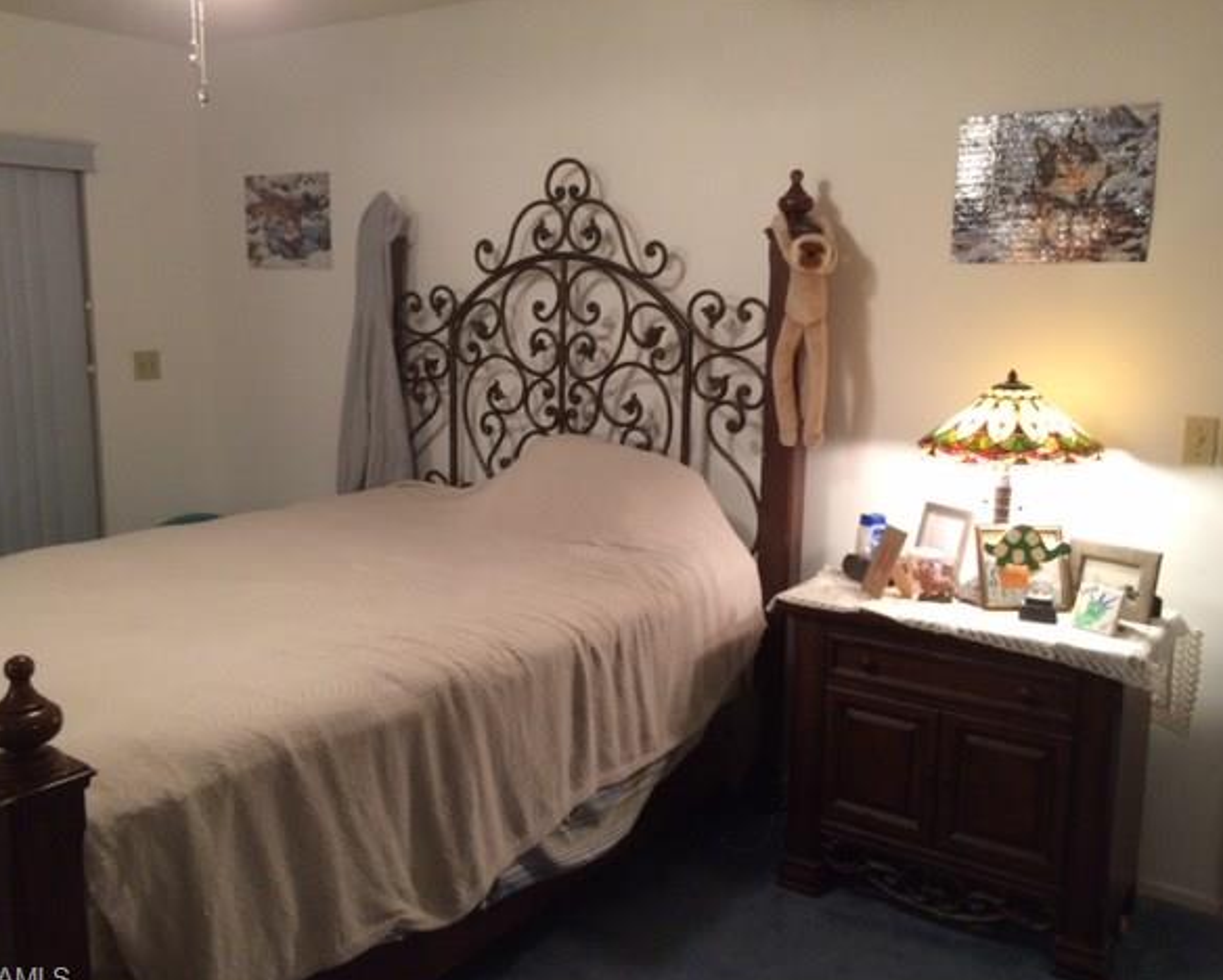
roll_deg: -0.6
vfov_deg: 47.2
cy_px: 496
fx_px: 1123
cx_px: 586
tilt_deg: -9.5
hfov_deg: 57.1
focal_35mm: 31
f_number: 2.2
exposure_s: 1/30
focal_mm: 4.15
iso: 160
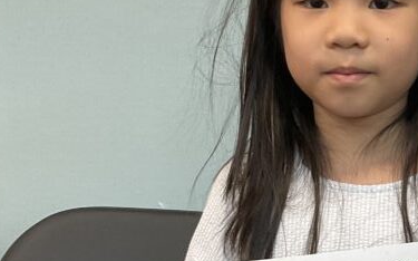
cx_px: 406
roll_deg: -2.7
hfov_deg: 24.2
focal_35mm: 82
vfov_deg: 15.7
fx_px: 934
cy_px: 244
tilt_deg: -10.5
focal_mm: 3
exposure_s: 1/100
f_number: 1.8
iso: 64
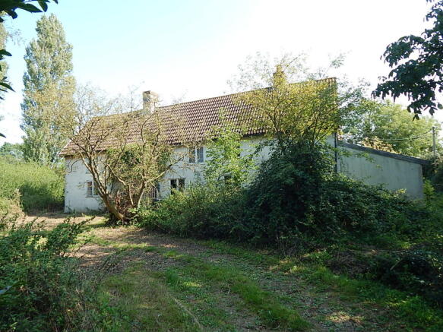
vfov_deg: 61.1
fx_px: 281
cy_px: 166
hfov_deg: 76.4
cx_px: 222
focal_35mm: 22
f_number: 3
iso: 125
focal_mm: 4
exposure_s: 1/400
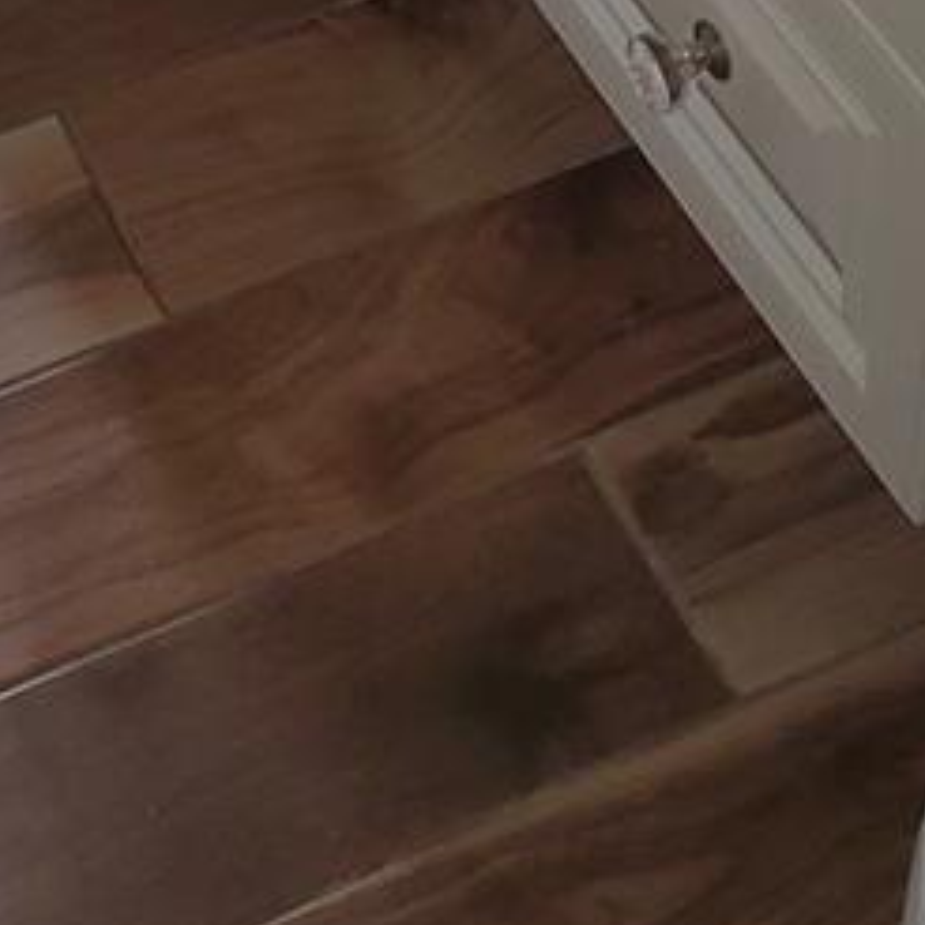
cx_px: 241
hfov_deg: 15.5
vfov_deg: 14.2
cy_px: -613
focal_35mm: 112
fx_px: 3386
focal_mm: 4.3
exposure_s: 1/60
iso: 50
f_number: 2.4
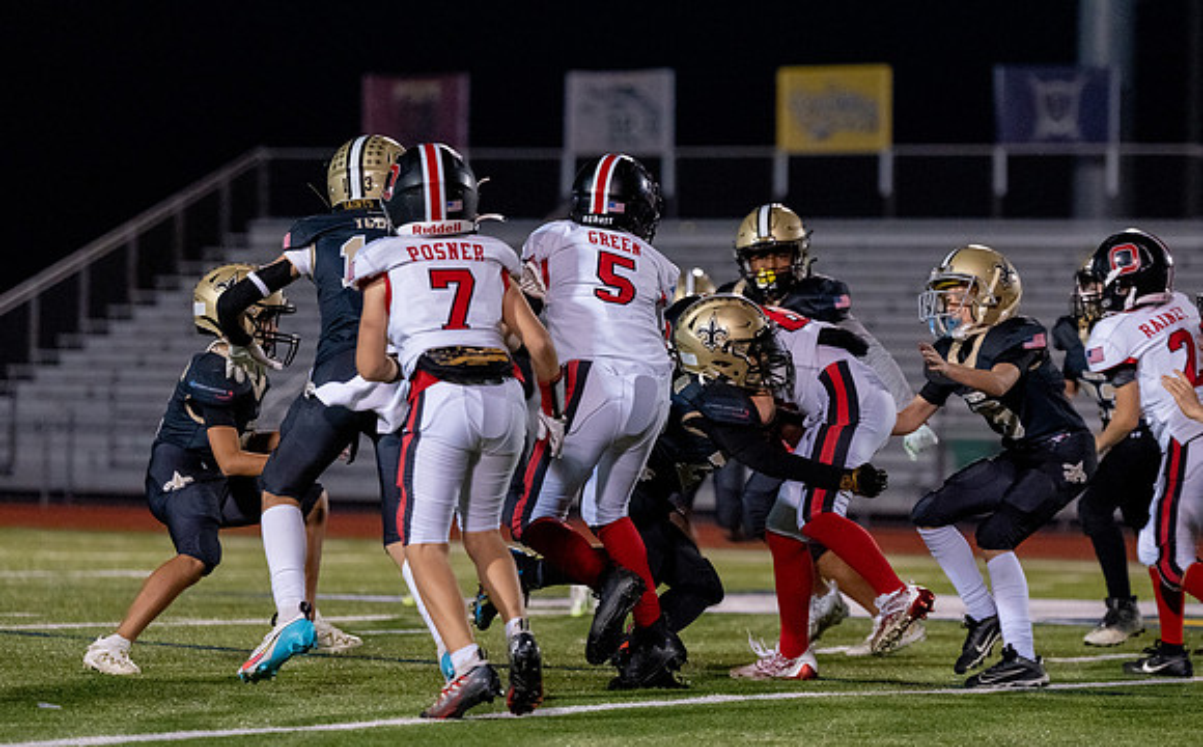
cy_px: 405
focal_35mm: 179
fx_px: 5861
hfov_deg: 11.7
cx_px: 697
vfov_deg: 7.3
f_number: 2.8
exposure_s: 1/1250
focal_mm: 141
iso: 5000
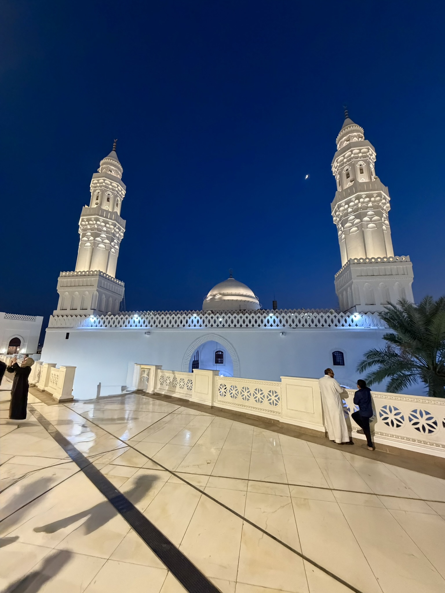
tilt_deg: +13.9
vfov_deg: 102.1
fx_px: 240
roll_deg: -1.3
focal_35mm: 14
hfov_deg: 85.7
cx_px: 222
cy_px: 296
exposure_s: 1/60
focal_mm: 2.22
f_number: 2.2
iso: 640
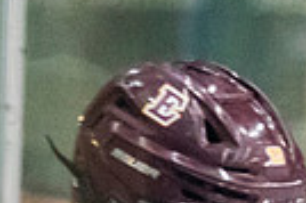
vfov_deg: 0.8
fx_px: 13906
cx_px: 525
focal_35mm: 1638
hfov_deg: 1.3
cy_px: 597
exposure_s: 1/640
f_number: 2.8
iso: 5000
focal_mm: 200
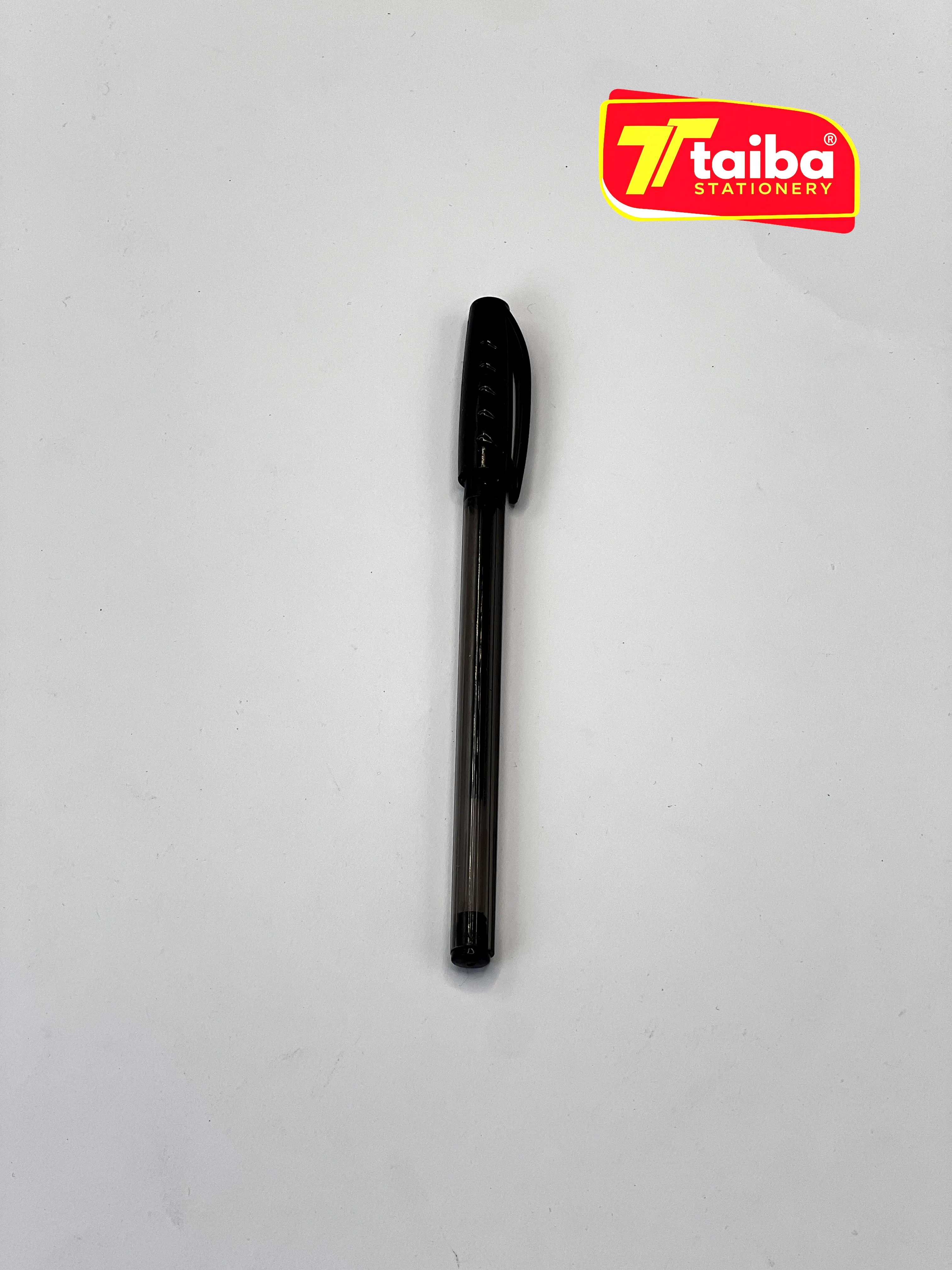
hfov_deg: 19.1
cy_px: 635
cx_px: 476
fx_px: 2824
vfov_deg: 25.3
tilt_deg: -66.8
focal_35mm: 77
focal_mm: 9
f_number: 2.8
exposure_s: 1/374
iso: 32
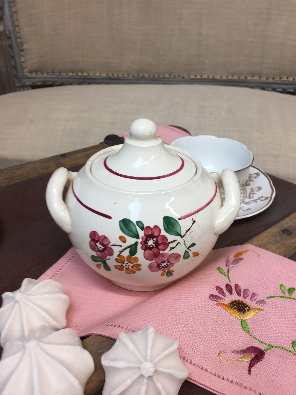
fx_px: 331
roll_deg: +1.0
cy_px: 198
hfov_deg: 48.2
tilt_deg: -31.6
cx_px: 148
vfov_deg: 61.7
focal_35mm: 29
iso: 32
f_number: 2.2
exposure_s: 1/50
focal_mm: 4.15
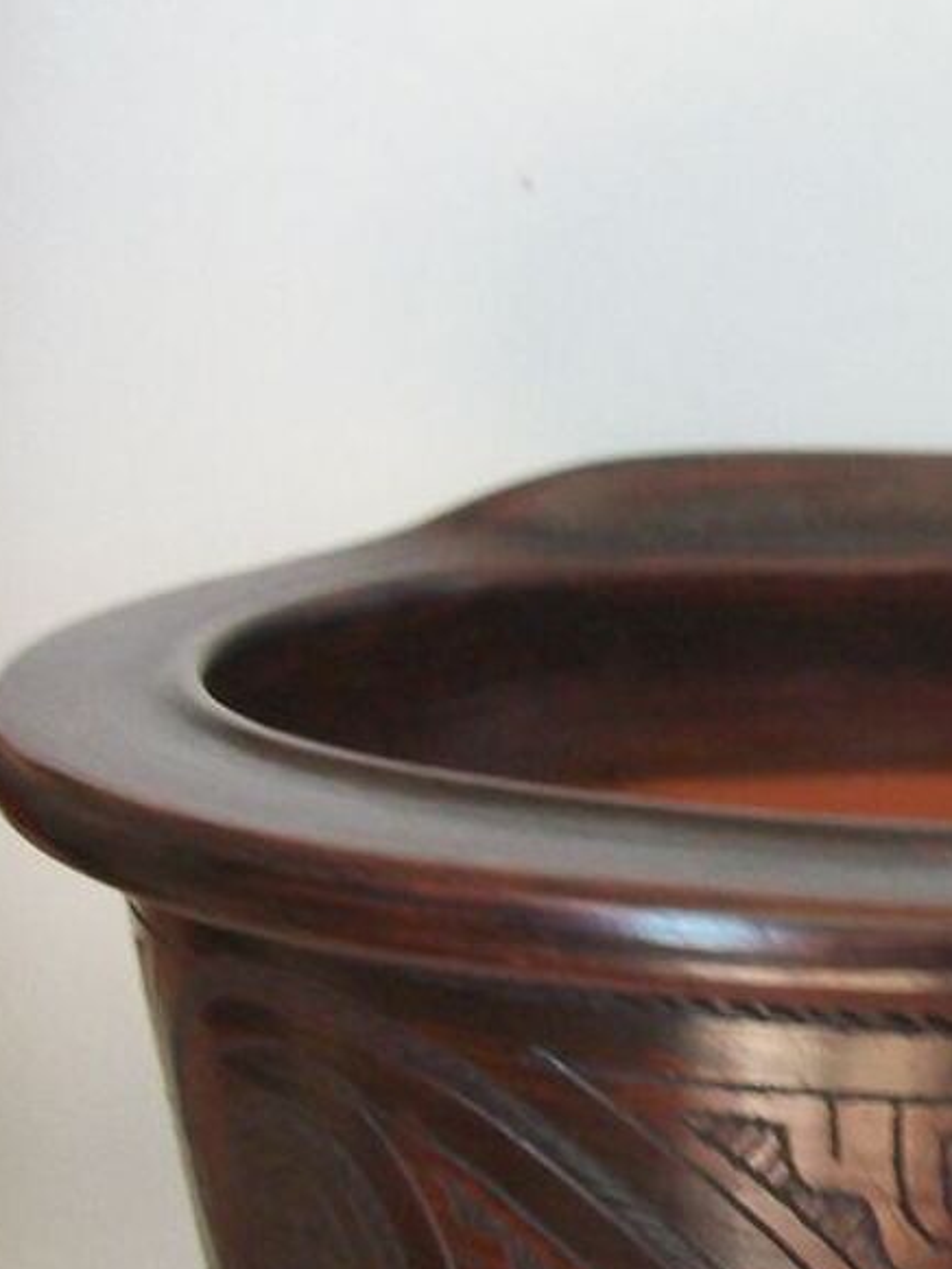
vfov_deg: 24.6
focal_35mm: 78
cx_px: 1007
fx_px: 2859
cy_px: 1001
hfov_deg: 18.3
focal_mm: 5.7
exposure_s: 1/20
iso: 160
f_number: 2.8
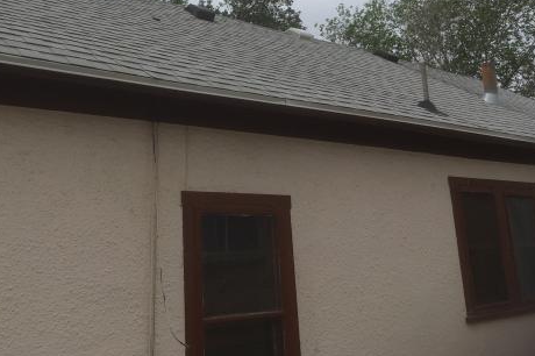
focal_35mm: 42
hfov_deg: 46.1
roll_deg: +2.2
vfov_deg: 31.2
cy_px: 79
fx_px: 624
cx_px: 207
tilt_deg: +16.2
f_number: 2.2
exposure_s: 1/1876
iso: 25
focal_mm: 4.15
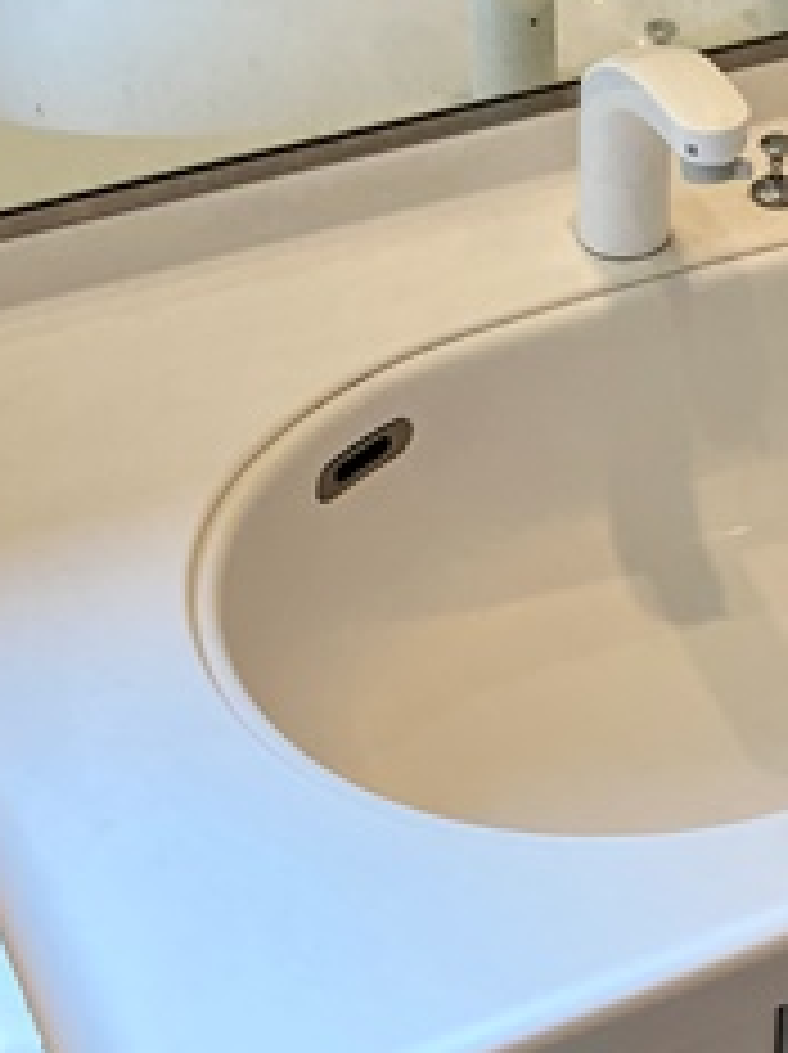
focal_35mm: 91
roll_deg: -4.3
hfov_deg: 15.7
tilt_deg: -31.4
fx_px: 2767
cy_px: 135
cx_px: 883
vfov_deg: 21.2
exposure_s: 1/100
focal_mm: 3.99
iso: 64
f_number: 1.8
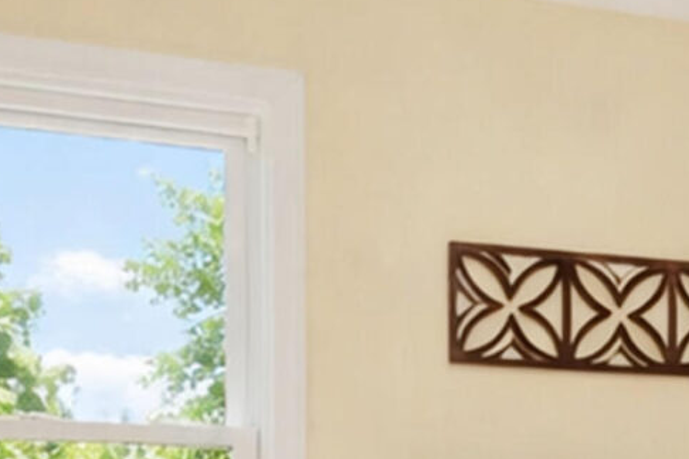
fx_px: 1512
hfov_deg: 23.3
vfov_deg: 16.5
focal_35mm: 79
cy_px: 553
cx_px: 842
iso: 1600
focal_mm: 10
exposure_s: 1/60
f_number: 8
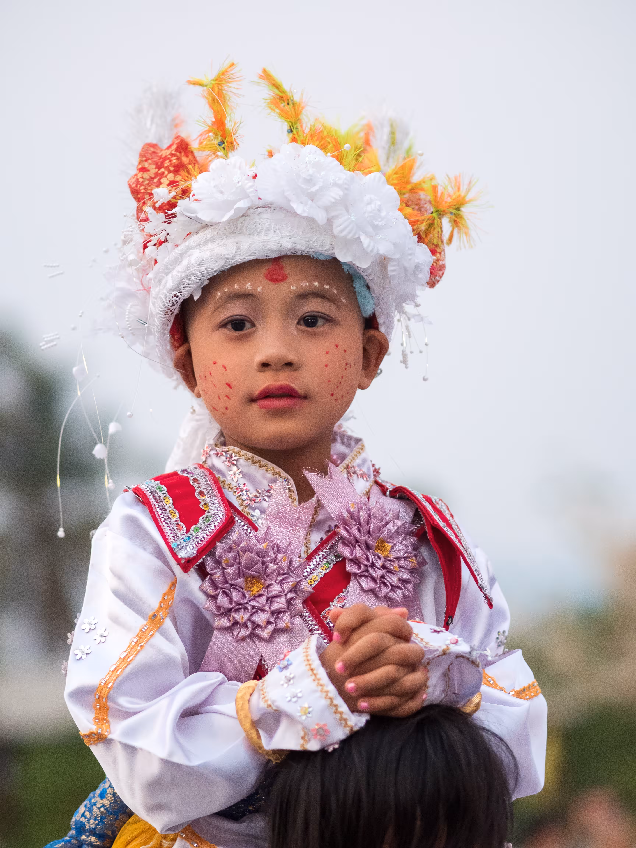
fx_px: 3675
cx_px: 318
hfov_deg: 9.9
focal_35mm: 150
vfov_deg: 13.2
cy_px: 424
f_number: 1.8
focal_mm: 75
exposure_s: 1/160
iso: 2500
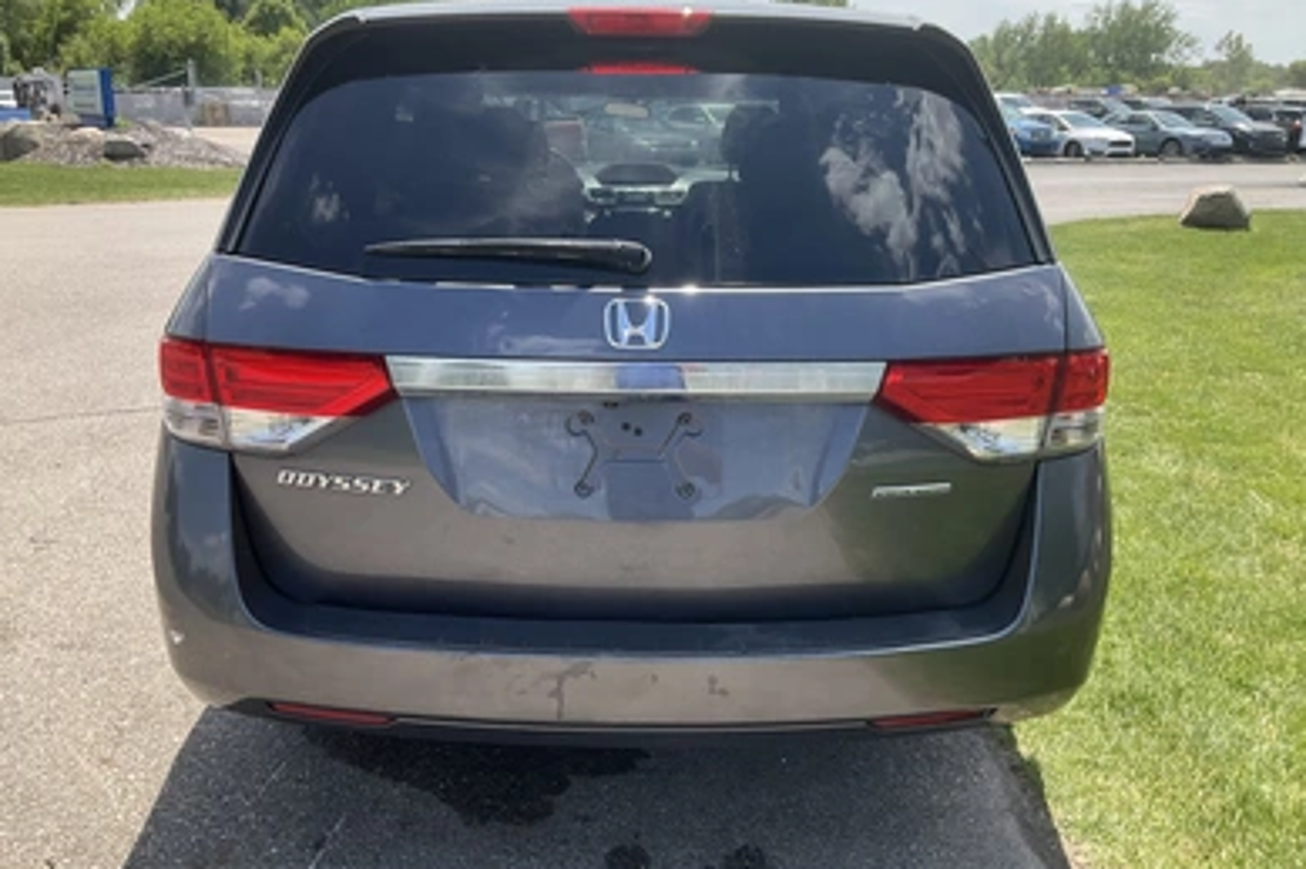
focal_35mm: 31
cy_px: 376
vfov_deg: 42.2
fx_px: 1124
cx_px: 641
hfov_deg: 60.3
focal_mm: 3
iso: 25
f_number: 1.8
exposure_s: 1/804
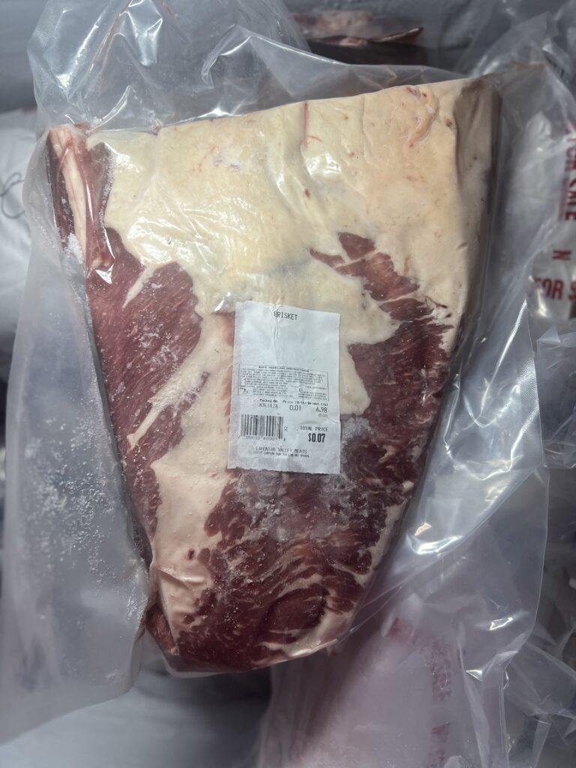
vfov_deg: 67.3
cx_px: 288
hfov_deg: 53.1
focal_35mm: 26
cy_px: 384
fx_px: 577
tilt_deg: -86.1
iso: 100
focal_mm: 5.7
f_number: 1.5
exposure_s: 1/121
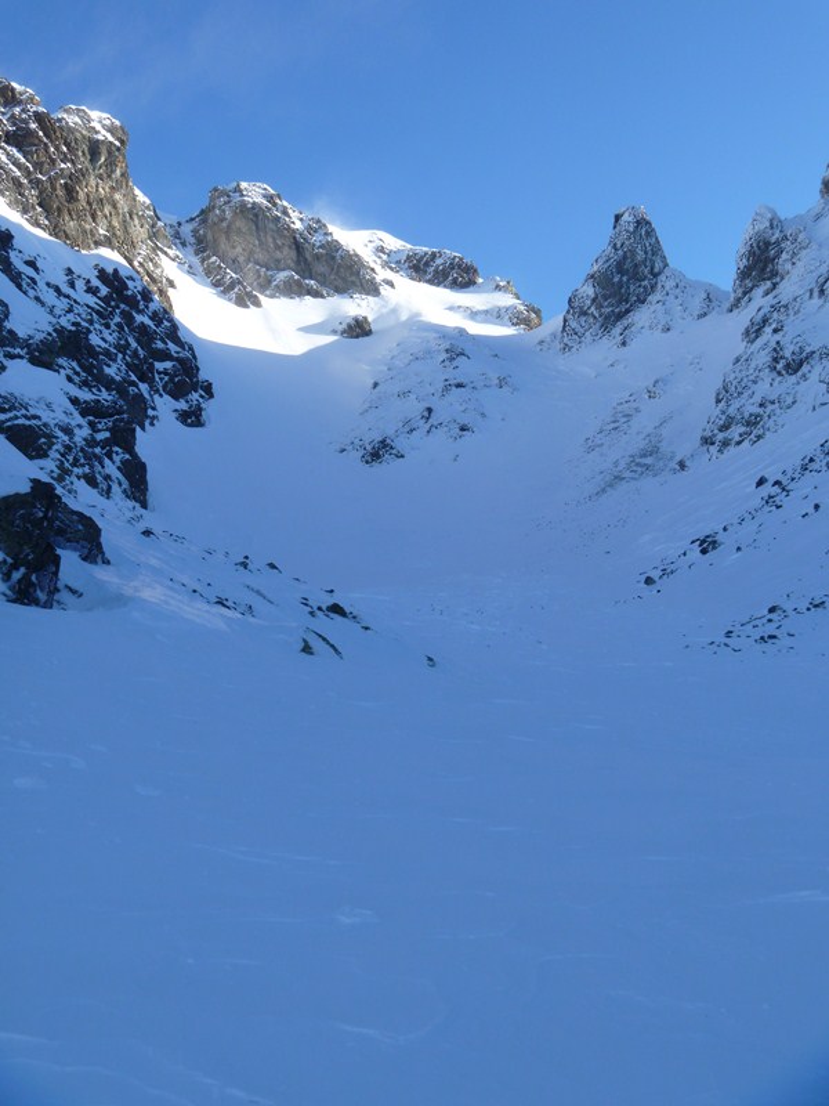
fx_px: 1118
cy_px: 553
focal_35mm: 35
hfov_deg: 40.7
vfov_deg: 52.6
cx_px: 414
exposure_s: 1/160
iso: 80
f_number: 5.6
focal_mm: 6.3
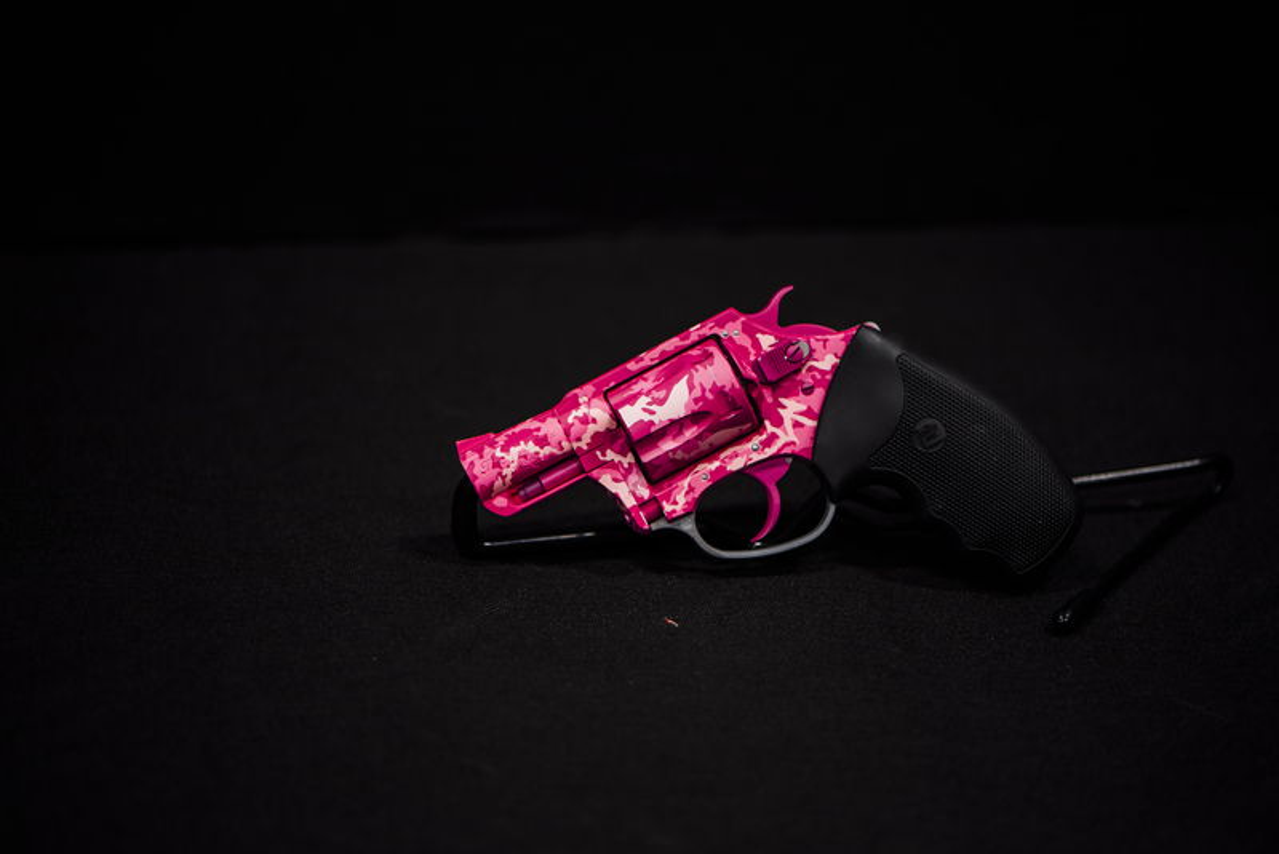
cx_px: 640
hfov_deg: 19.4
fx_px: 3732
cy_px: 427
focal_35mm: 105
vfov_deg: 13.1
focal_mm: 105
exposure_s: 1/50
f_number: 3
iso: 250
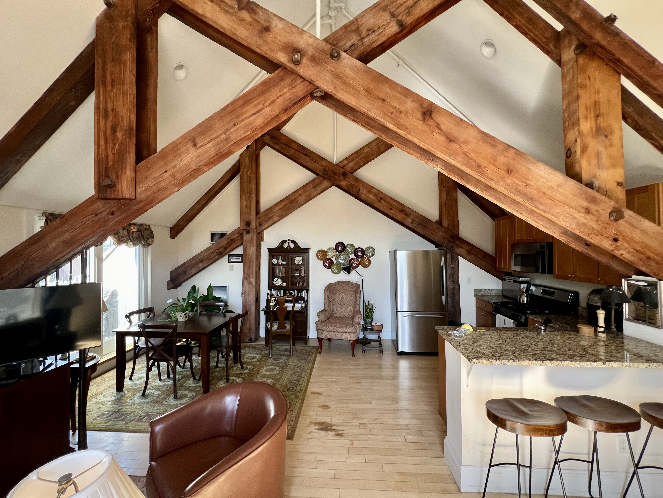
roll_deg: +0.2
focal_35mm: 13
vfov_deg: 89.9
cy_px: 249
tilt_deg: +0.9
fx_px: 249
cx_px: 332
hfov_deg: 106.2
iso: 160
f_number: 1.8
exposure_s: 1/99
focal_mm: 1.57
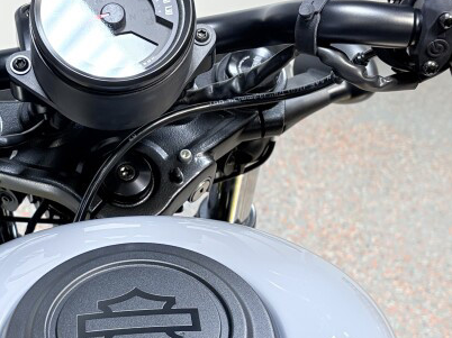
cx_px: 131
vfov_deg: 21.2
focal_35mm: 69
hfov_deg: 27.9
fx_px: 900
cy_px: 219
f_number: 1.6
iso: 50
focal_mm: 5.96
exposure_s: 1/120
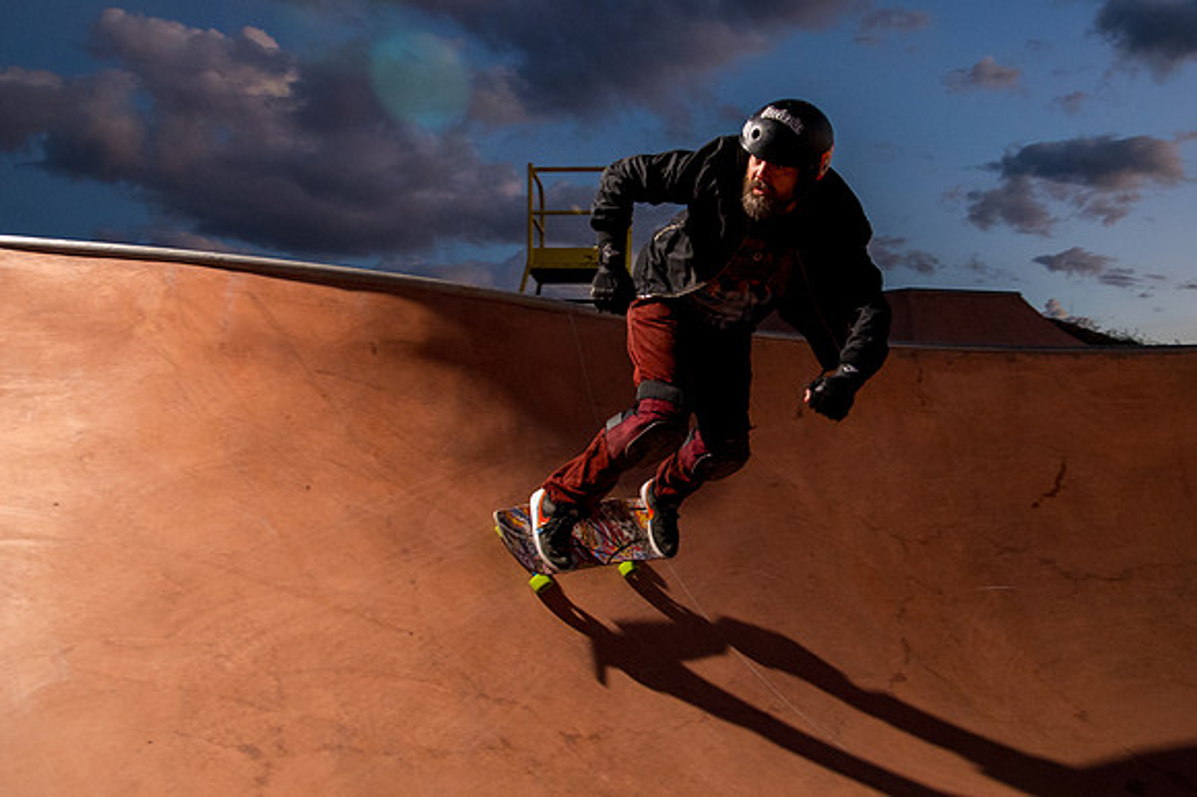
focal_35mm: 35
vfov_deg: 37.8
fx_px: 1160
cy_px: 339
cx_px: 704
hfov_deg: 54.3
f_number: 4
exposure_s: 1/250
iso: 5000
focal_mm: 24
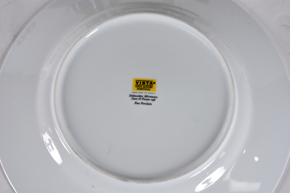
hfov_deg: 28.1
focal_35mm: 72
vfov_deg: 18.9
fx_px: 580
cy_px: 96
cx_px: 145
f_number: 8
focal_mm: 48
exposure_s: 1/50
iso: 200
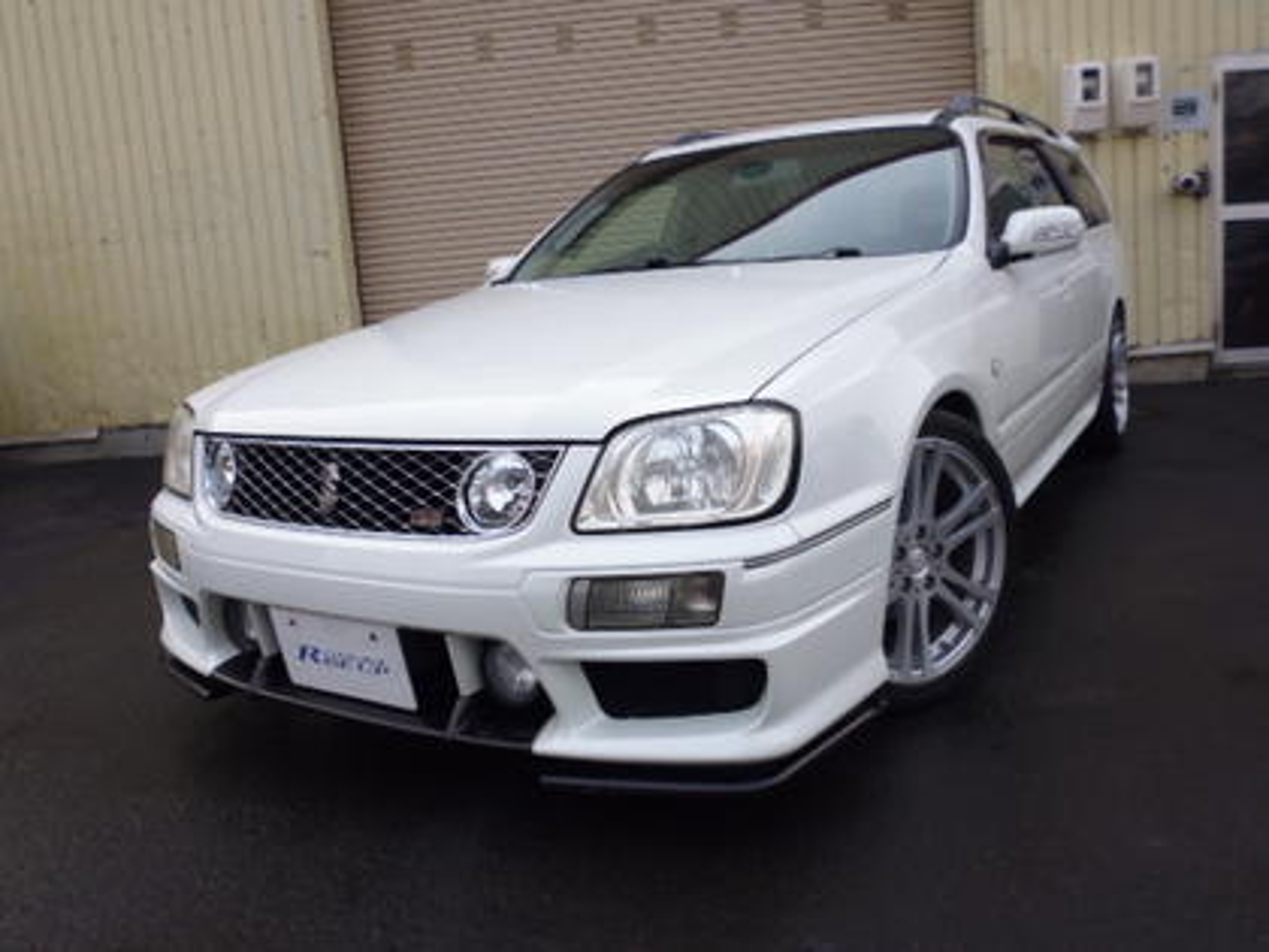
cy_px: 476
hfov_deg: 60.0
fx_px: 1100
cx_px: 634
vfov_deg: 46.8
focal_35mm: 30
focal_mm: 5.2
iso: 100
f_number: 3.1
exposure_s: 1/200
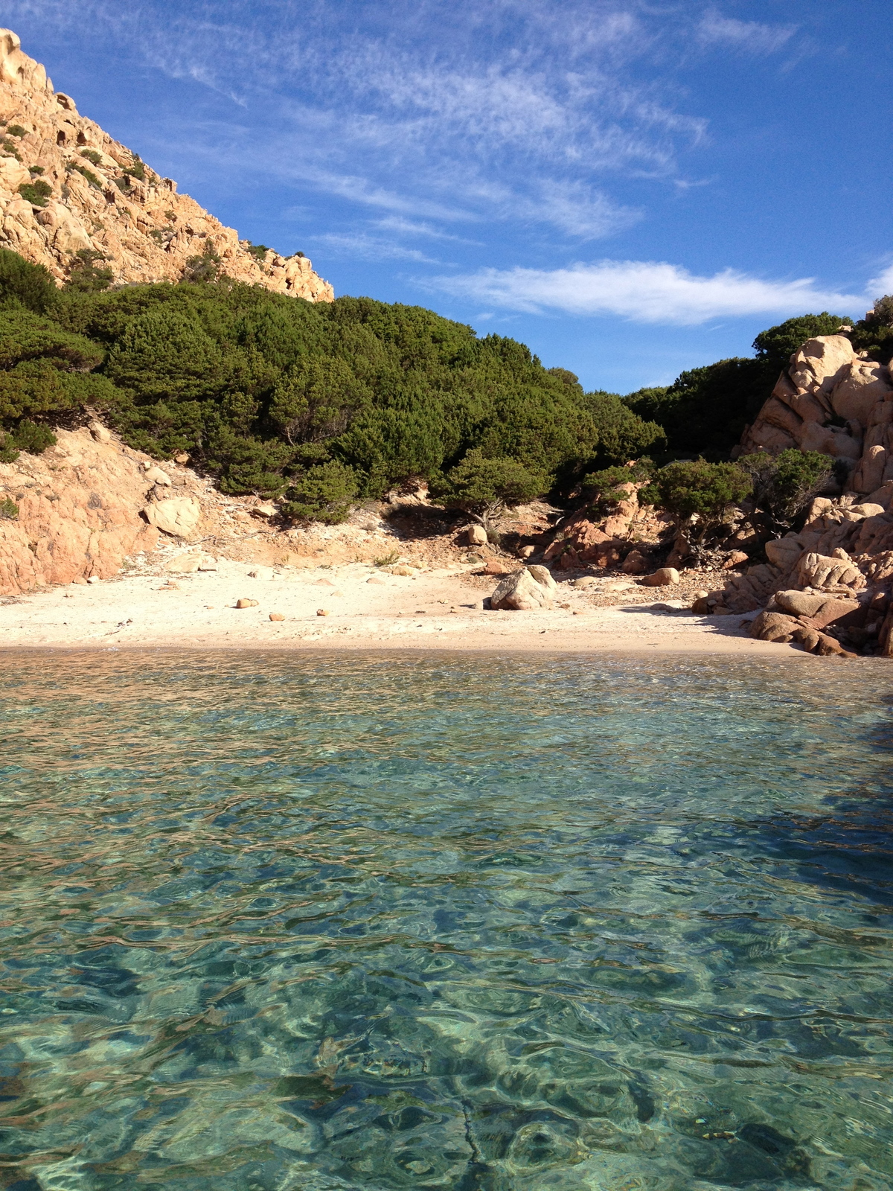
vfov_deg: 52.6
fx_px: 1204
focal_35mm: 35
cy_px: 596
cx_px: 446
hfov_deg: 40.7
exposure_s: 1/1534
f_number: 2.4
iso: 64
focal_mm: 4.28
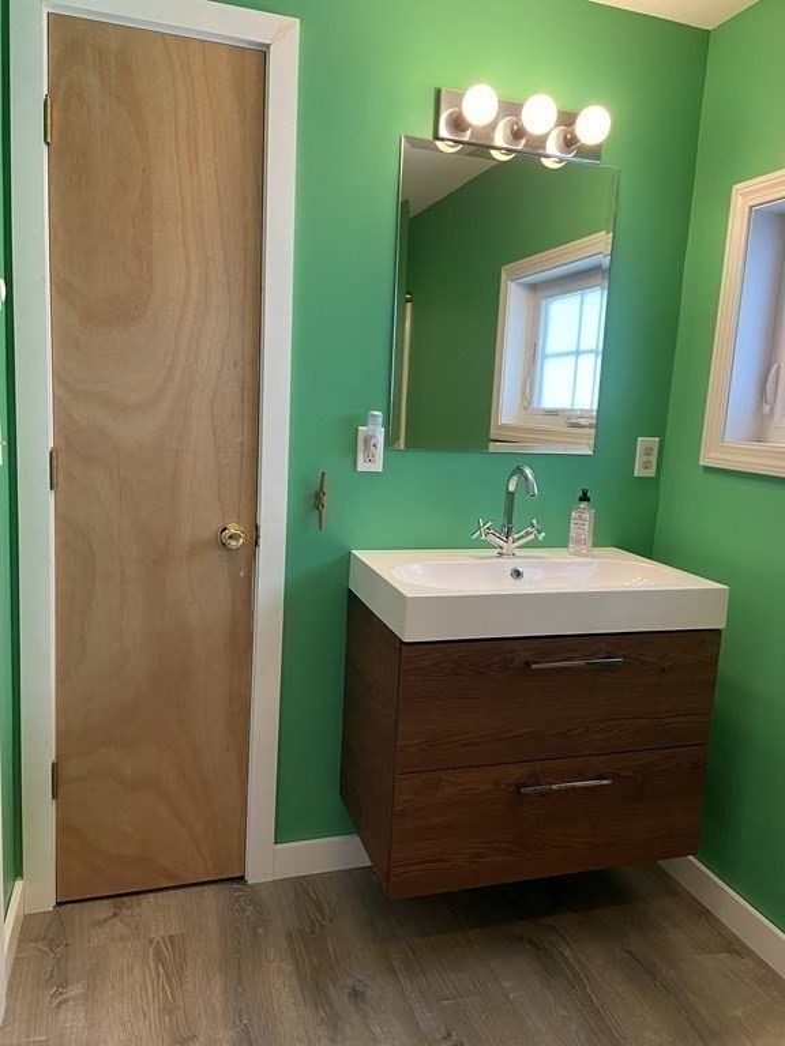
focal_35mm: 26
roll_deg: -3.3
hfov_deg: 53.1
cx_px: 392
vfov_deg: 67.3
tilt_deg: -7.3
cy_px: 523
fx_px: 786
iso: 200
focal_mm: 4.25
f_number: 1.8
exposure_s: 1/60
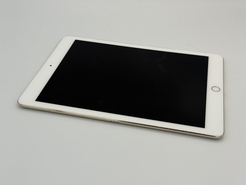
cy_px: 92
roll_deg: -1.2
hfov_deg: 39.7
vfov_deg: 30.3
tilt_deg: -36.9
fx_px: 341
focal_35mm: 48
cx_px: 123
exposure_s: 1/917
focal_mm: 6.76
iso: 64
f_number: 1.78
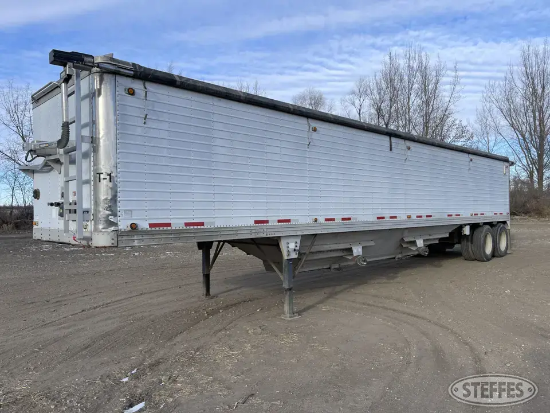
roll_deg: +1.5
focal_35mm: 25
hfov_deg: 69.4
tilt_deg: +0.0
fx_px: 397
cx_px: 275
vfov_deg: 54.9
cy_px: 206
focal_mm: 5.1
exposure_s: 1/1821
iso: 32
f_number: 1.6
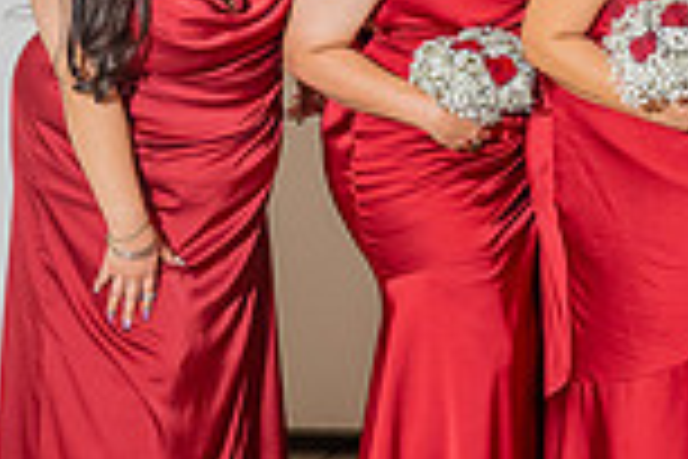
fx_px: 2503
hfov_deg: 14.7
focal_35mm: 131
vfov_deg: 10.4
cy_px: -25
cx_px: 998
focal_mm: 34.5
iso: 800
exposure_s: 1/200
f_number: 4
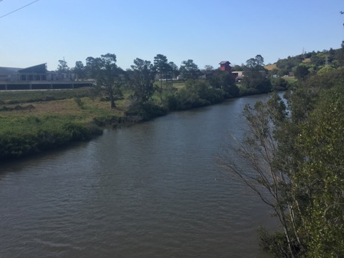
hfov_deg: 56.7
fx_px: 318
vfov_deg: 44.1
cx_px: 156
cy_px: 119
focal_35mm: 32
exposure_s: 1/1883
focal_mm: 4.15
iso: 32
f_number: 2.2
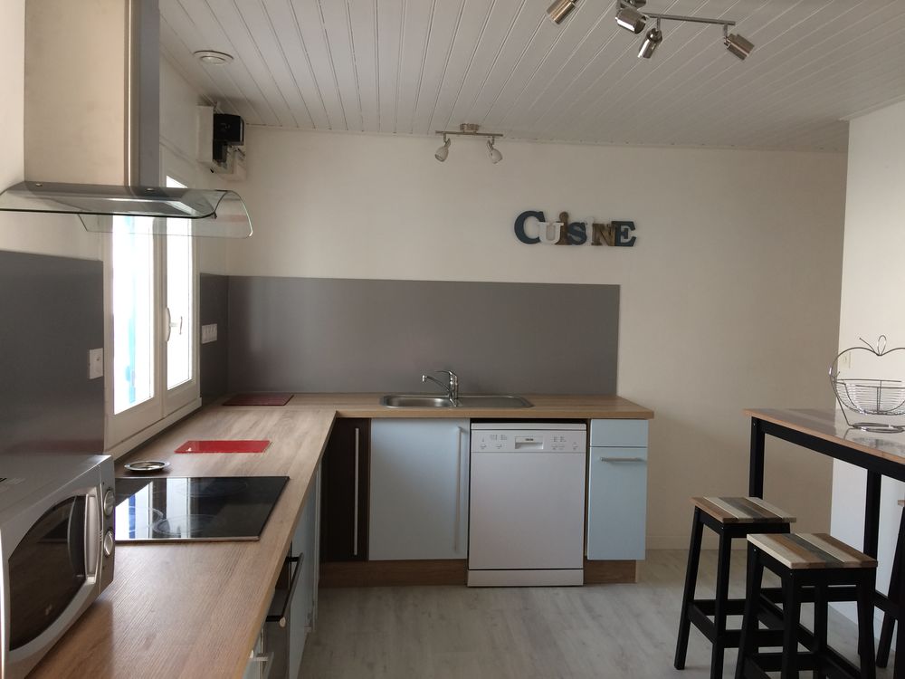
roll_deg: -1.5
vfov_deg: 48.2
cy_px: 340
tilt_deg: -3.2
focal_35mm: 29
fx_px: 758
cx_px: 452
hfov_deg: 61.7
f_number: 2.2
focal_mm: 4.15
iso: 40
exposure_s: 1/33
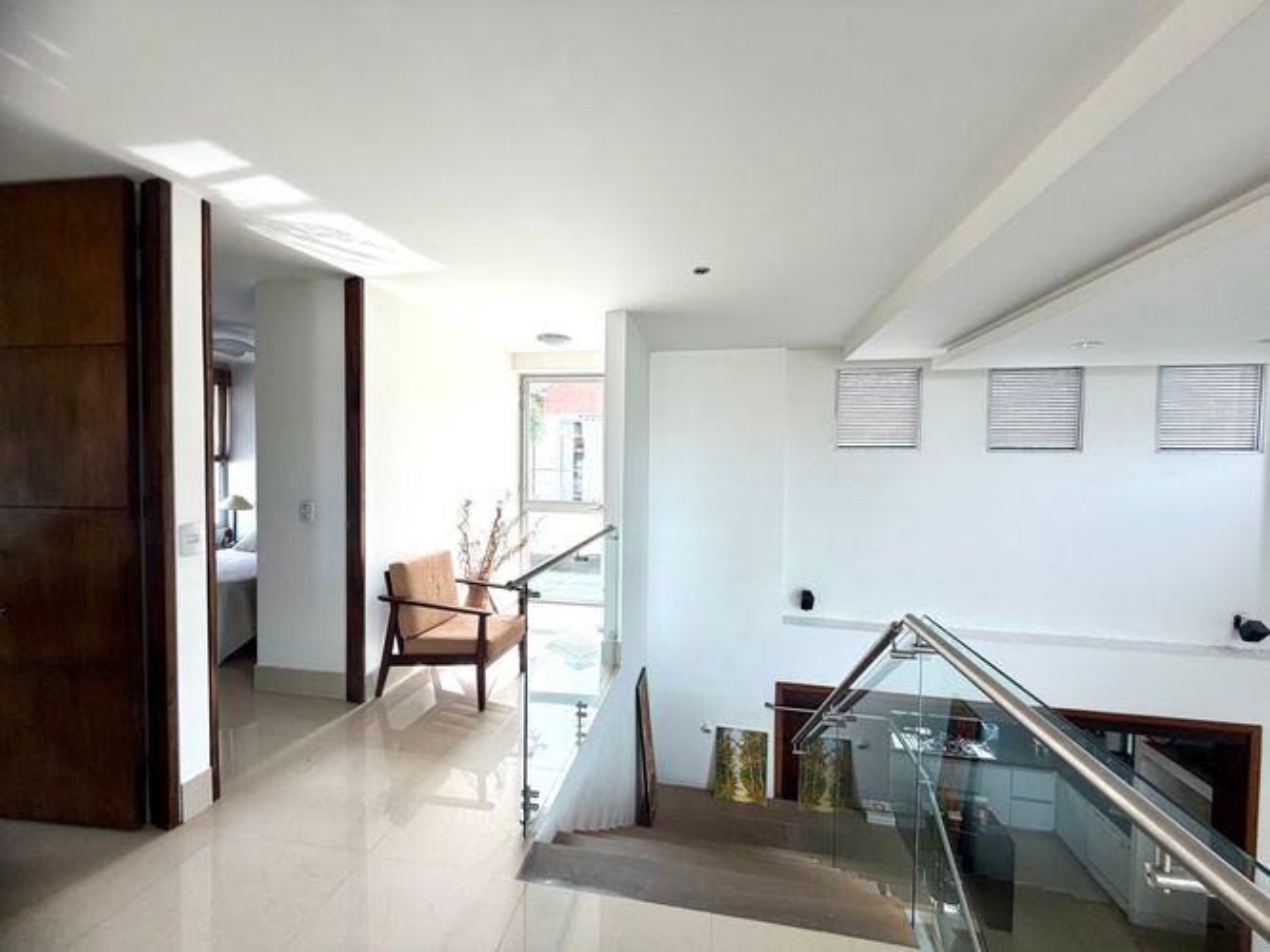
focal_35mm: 14
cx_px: 635
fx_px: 514
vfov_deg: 85.7
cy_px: 476
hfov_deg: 102.1
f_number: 2.2
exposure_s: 1/121
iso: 50
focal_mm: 2.22
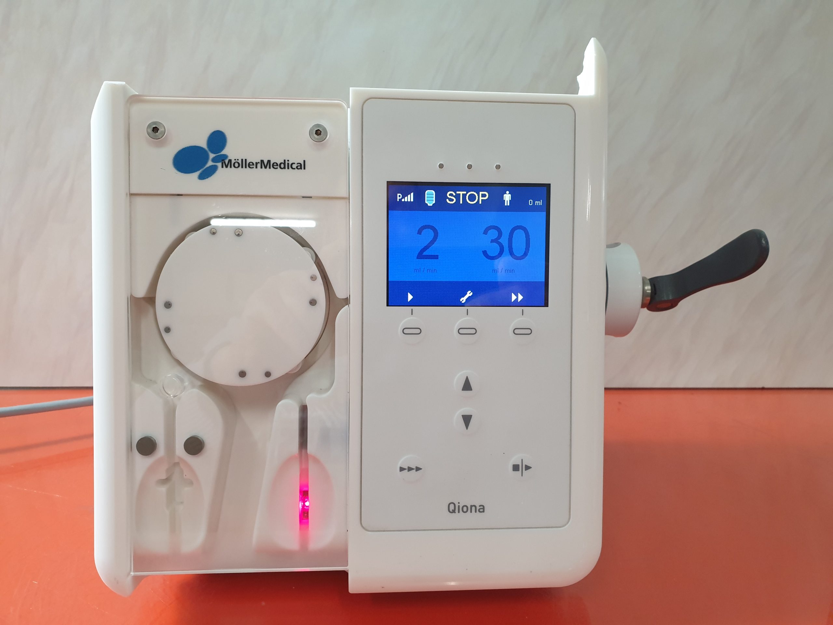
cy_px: 312
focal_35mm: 26
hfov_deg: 67.3
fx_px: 626
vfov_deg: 53.1
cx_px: 416
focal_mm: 4.3
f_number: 2.4
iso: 320
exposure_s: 1/50
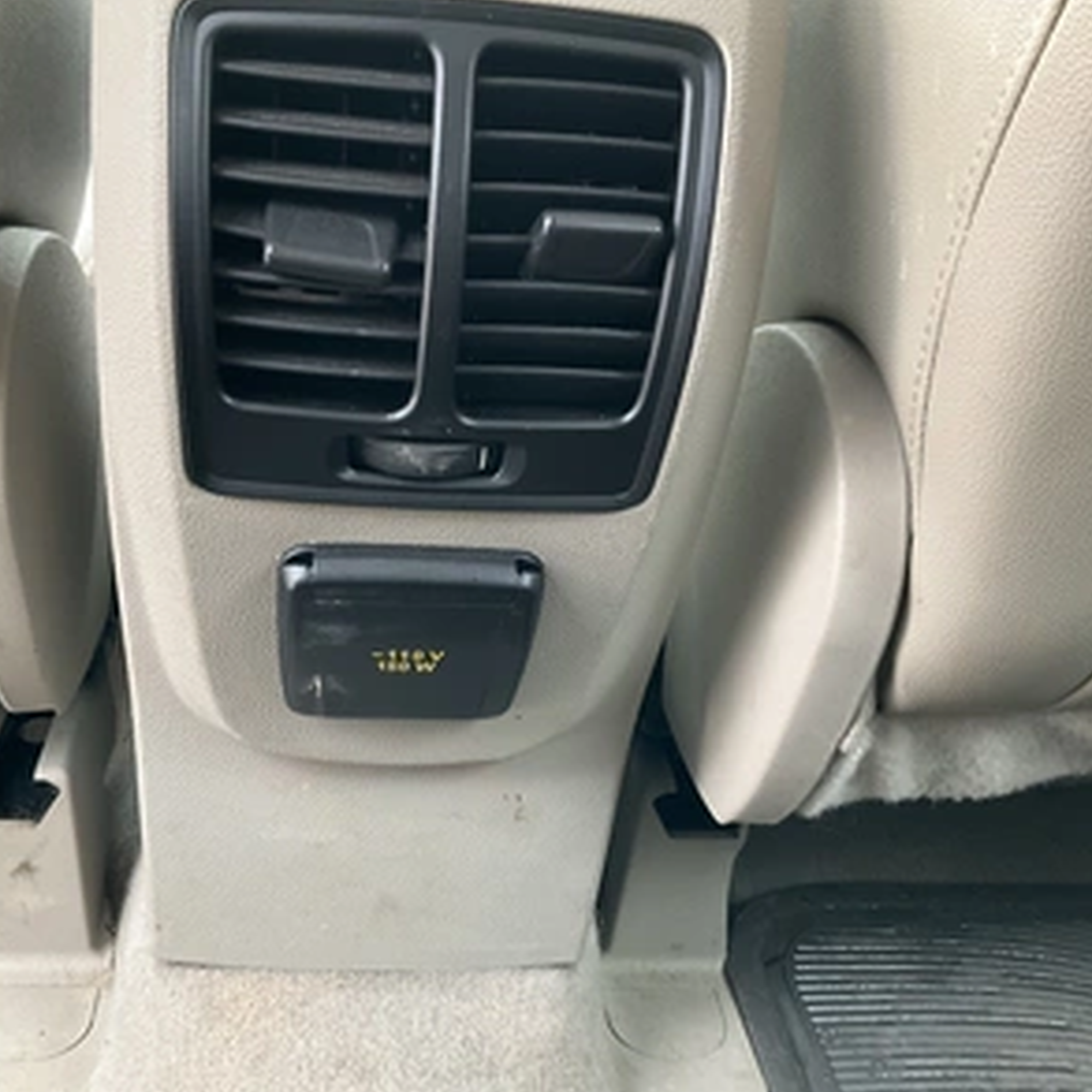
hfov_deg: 47.0
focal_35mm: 35
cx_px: 451
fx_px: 1249
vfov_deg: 47.2
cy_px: 548
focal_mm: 3
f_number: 1.8
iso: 125
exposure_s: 1/60
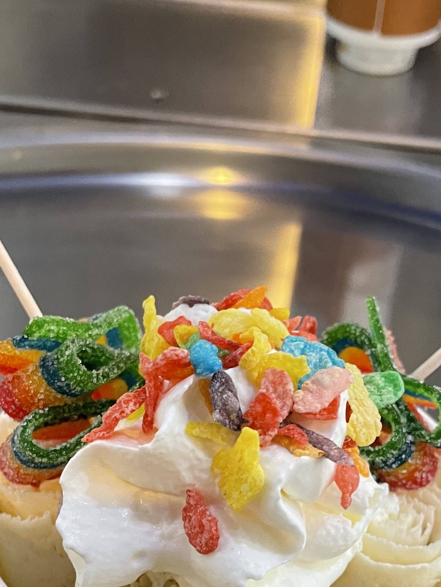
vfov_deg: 34.8
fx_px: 883
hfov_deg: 28.0
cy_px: 523
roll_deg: -5.7
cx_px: 225
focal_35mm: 52
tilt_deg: -44.5
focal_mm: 4.2
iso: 320
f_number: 1.6
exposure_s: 1/60
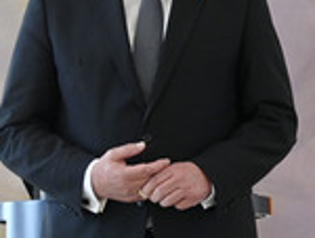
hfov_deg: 6.6
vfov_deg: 5.1
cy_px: 15
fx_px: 2680
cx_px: 463
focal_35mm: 294
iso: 6400
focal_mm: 102
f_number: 5.6
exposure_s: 1/400
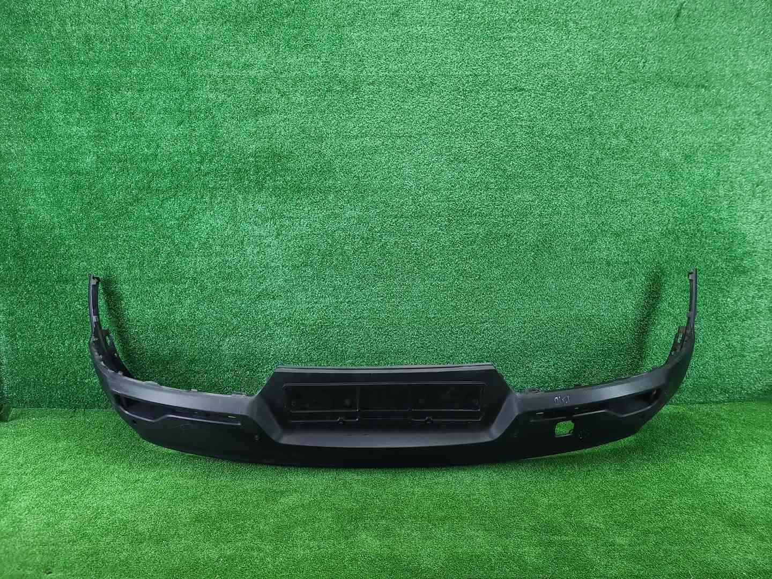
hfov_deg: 67.3
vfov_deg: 53.1
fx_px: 580
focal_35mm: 26
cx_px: 386
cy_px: 290
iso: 176
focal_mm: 5.4
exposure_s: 1/50
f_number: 1.8
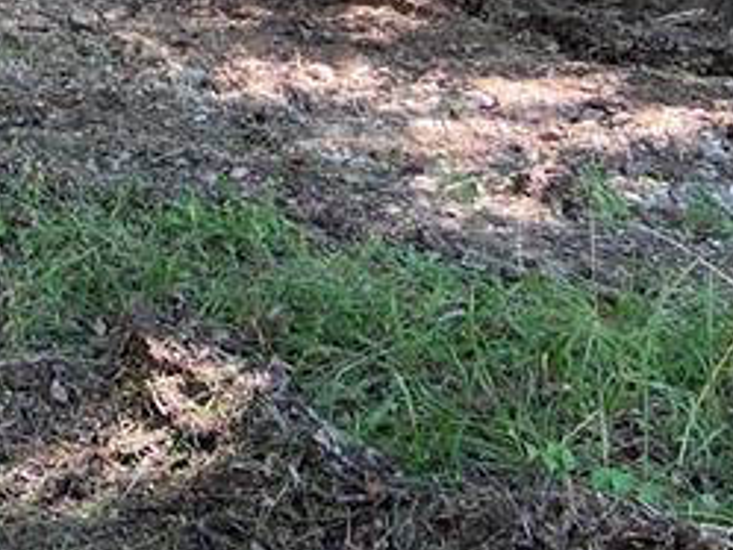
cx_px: -574
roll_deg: +2.2
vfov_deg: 12.9
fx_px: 2267
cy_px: -344
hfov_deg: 15.8
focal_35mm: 107
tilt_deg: -9.8
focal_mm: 4.25
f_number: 1.8
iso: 32
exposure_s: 1/128
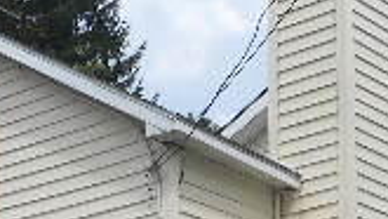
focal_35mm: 156
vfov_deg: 7.6
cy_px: 370
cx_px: 205
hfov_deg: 13.8
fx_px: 1606
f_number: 10
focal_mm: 6.6
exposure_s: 1/100
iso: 64
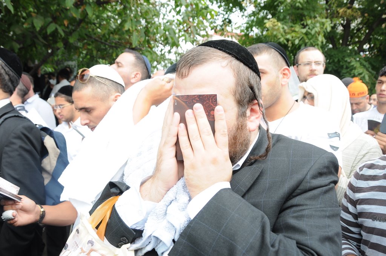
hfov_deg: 67.4
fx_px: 289
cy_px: 128
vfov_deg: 47.8
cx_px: 193
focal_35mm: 27
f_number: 5
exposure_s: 1/125
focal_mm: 18
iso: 250
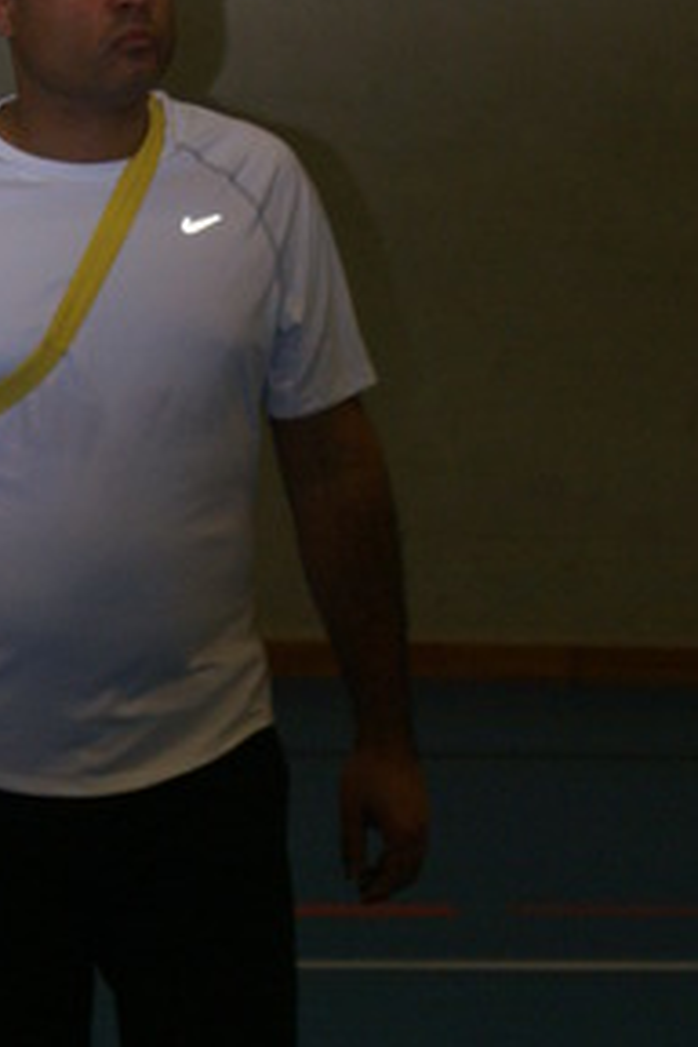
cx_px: 55
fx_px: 5729
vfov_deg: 10.4
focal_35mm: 197
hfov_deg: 7.0
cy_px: 204
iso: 400
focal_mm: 70
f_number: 5.6
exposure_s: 1/125
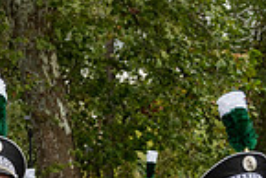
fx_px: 710
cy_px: 278
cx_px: 61
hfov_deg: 21.0
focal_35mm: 96
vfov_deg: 13.4
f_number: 4
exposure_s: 1/1000
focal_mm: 24
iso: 500
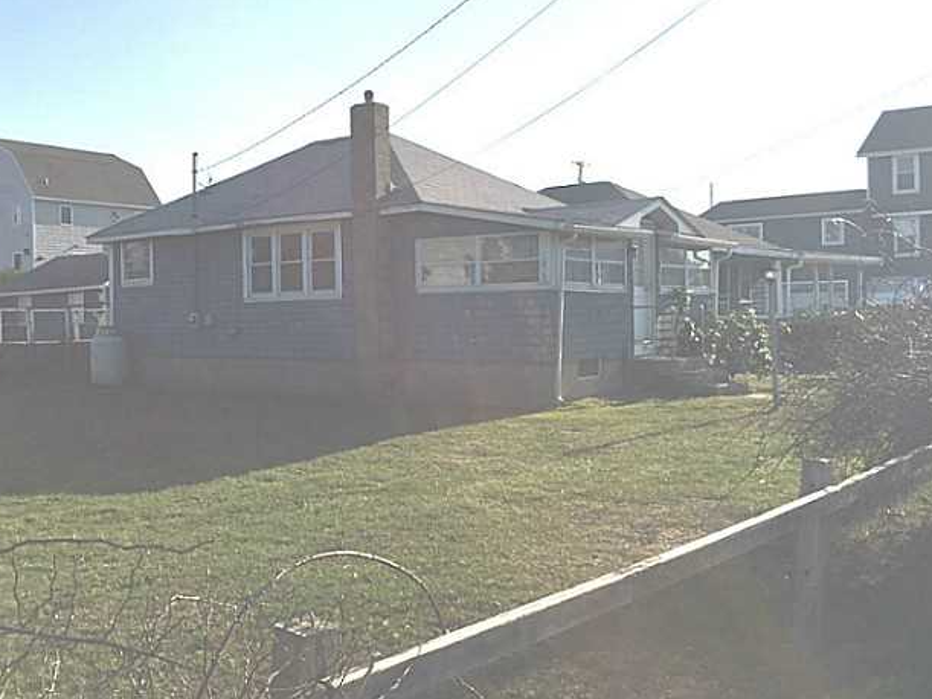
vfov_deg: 37.7
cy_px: 328
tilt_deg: -0.9
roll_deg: +0.6
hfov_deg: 48.5
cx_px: 342
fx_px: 1023
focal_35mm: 38
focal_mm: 4.15
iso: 32
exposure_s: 1/3300
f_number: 2.2
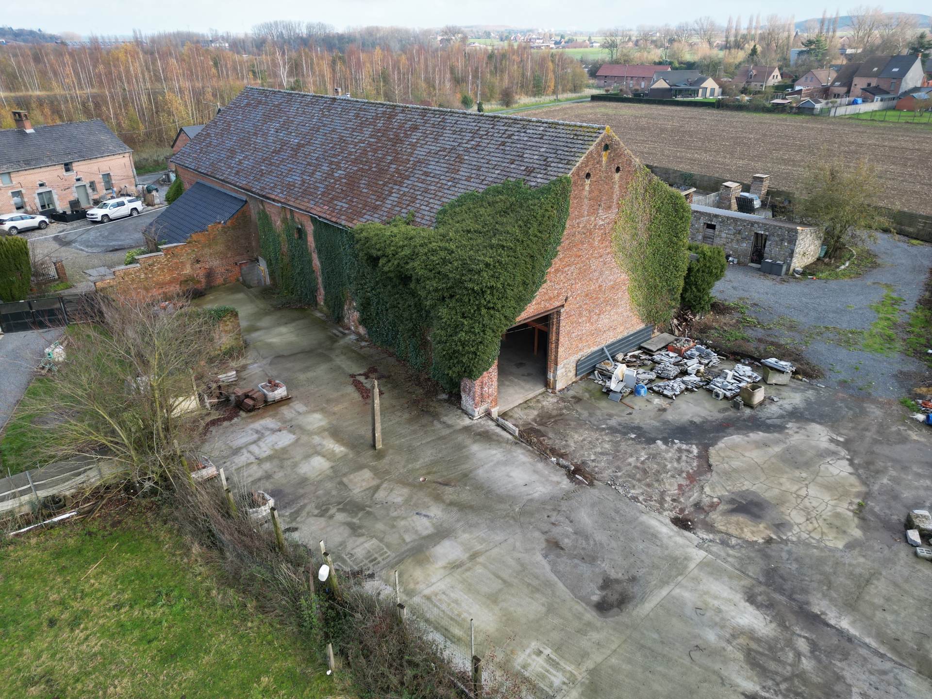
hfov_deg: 71.6
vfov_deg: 56.8
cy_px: 350
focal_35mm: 24
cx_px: 466
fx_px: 646
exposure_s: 1/500
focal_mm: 6.72
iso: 150
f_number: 1.7
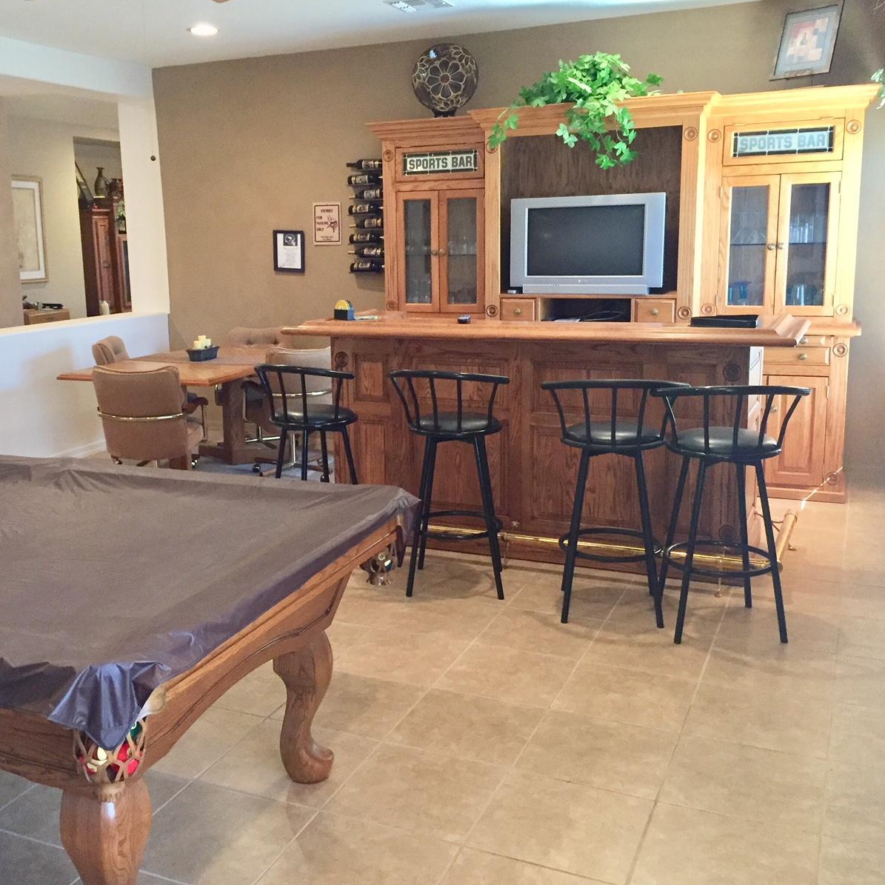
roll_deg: +0.6
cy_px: 433
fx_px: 1012
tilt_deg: -9.6
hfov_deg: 47.0
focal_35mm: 35
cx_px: 356
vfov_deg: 47.2
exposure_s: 1/30
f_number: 2.2
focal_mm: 4.15
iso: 250
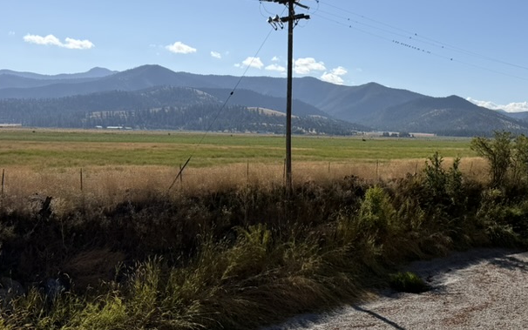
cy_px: 202
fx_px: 619
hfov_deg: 43.9
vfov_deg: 29.8
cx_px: 426
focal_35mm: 43
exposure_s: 1/8130
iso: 80
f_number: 1.78
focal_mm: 6.76
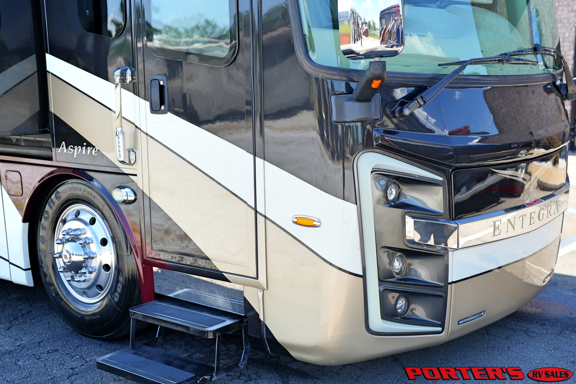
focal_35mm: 50
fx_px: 800
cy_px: 192
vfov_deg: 27.0
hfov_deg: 39.6
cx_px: 288
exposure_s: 1/320
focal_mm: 50
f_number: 3.5
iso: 100
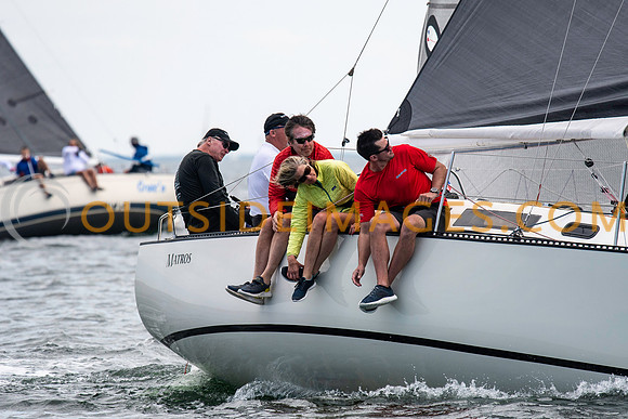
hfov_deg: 4.6
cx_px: 314
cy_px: 210
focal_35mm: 450
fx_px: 7851
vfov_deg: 3.1
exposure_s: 1/2500
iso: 320
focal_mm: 300
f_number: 5
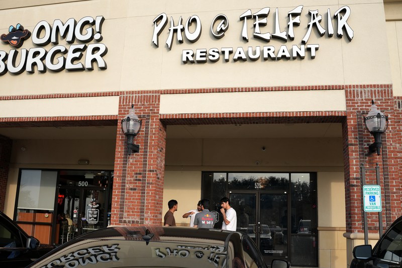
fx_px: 385
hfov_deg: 55.1
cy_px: 134
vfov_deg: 38.3
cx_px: 201
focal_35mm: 34
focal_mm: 23
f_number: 5.6
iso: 100
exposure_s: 1/320
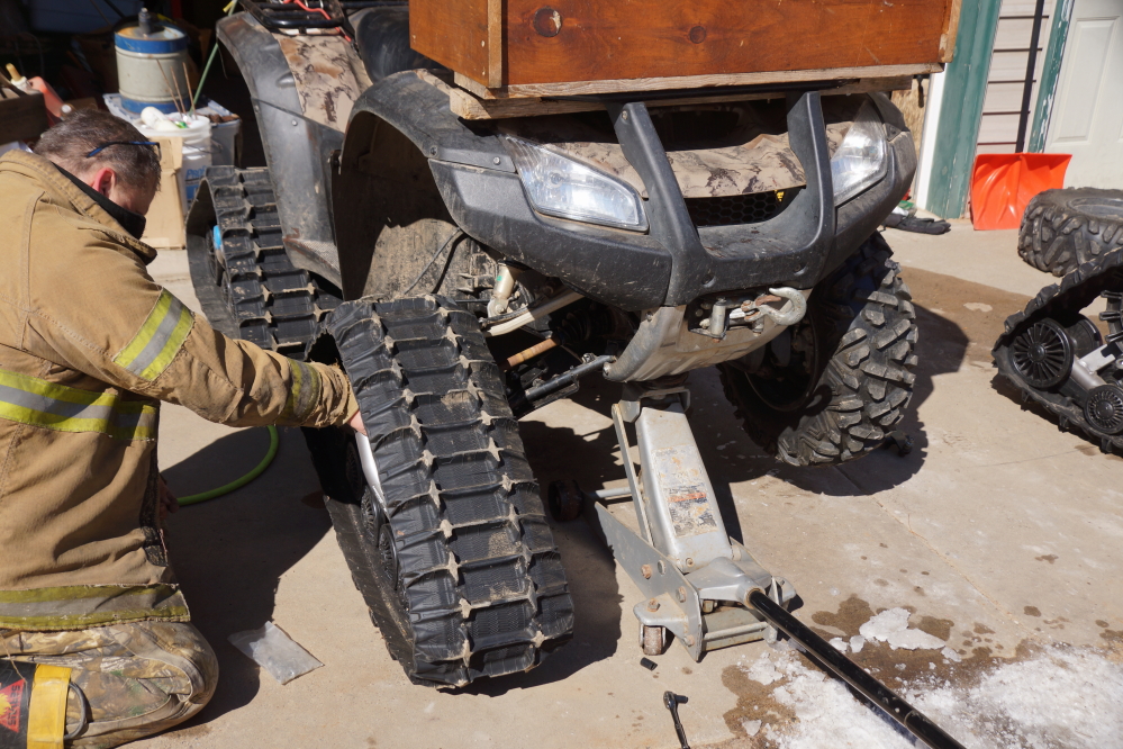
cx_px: 562
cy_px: 374
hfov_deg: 49.6
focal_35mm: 39
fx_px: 1216
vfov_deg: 34.2
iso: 100
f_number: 6.3
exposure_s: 1/160
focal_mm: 26
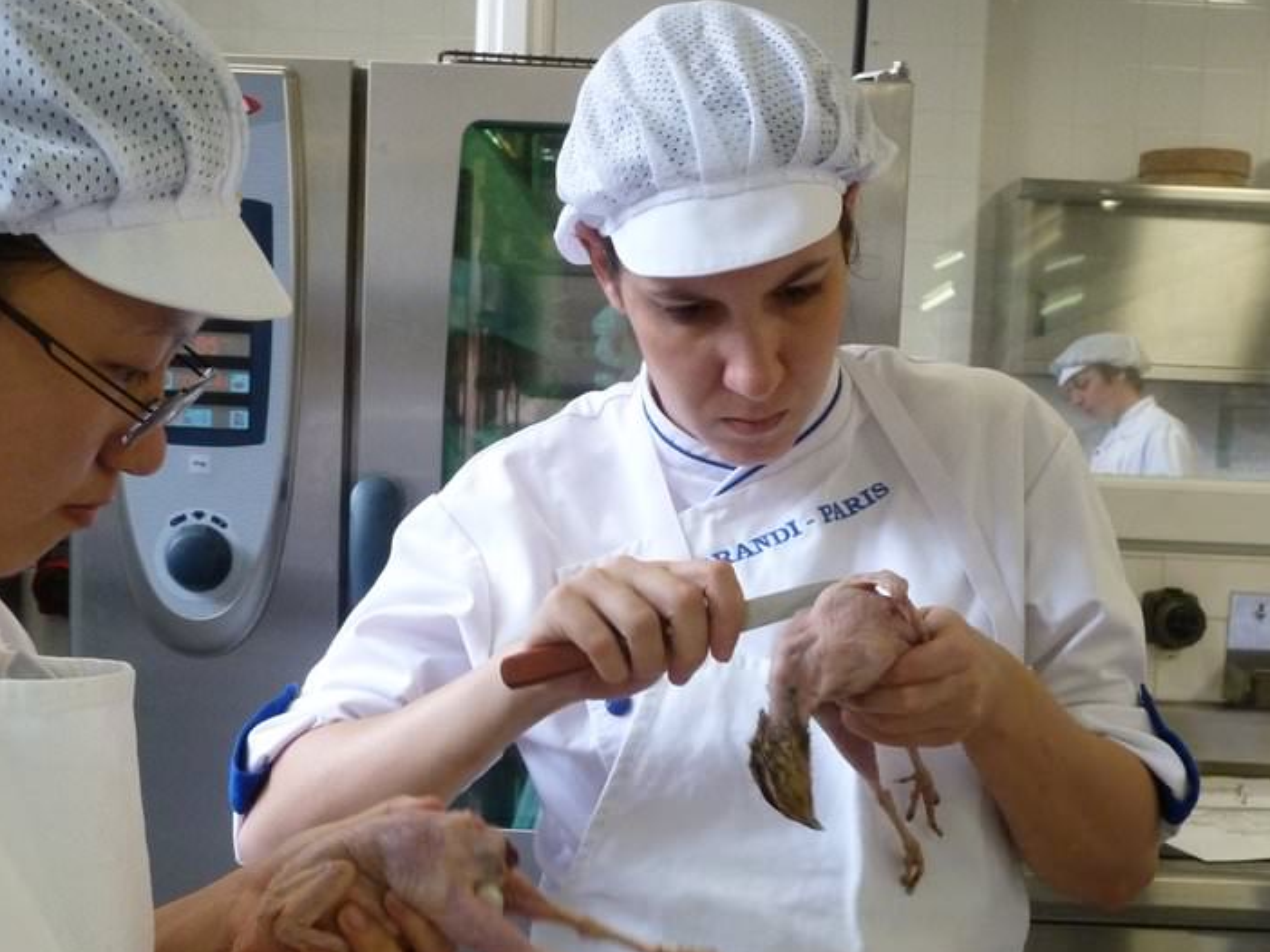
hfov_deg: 35.6
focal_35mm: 54
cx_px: 619
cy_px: 655
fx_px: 1980
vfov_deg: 26.8
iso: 400
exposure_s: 1/25
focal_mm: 6.1
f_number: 3.6
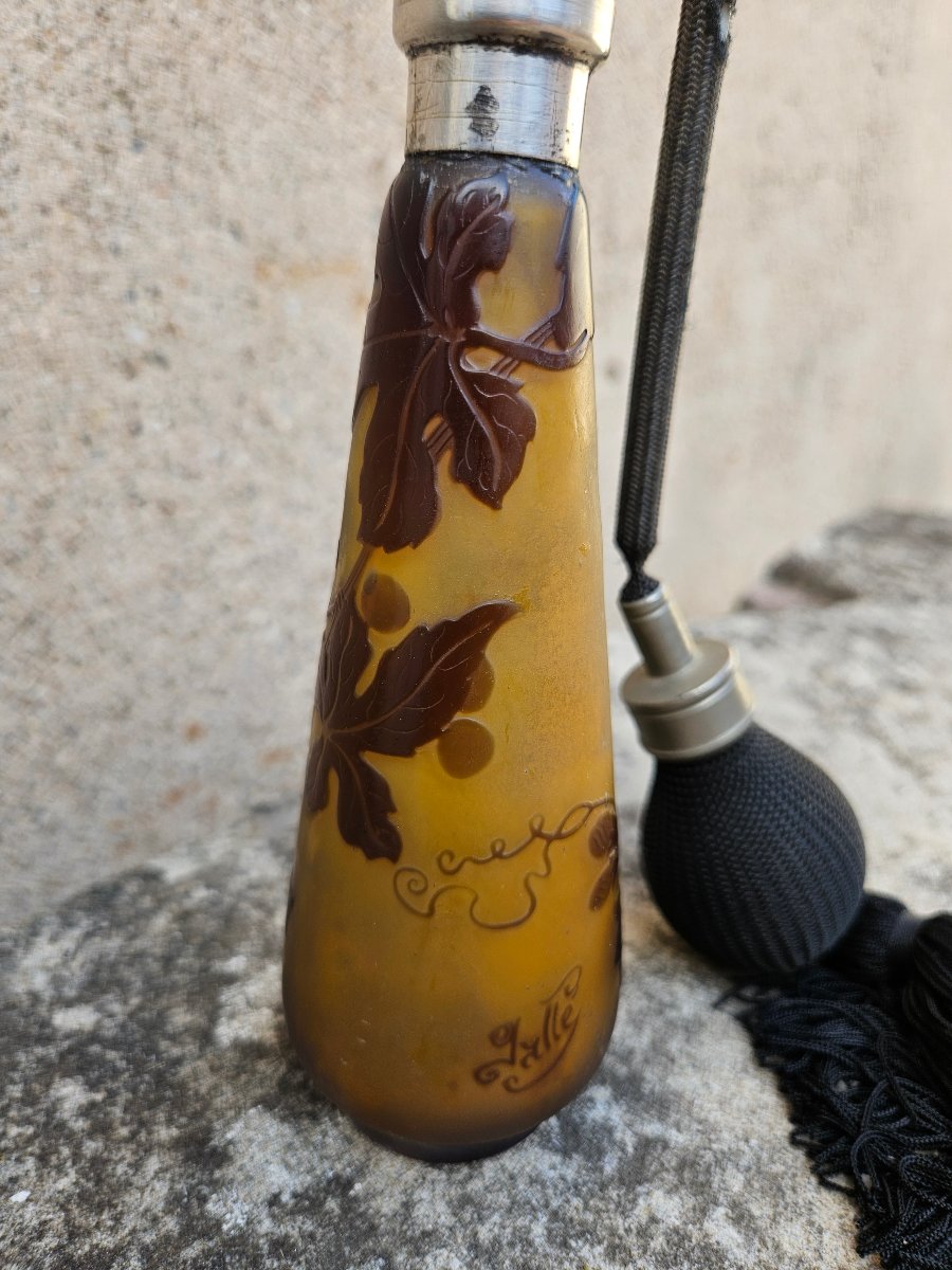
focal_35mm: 23
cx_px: 476
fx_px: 843
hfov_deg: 58.9
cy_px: 635
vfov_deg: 73.9
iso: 32
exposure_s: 1/180
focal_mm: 5.4
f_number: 1.8
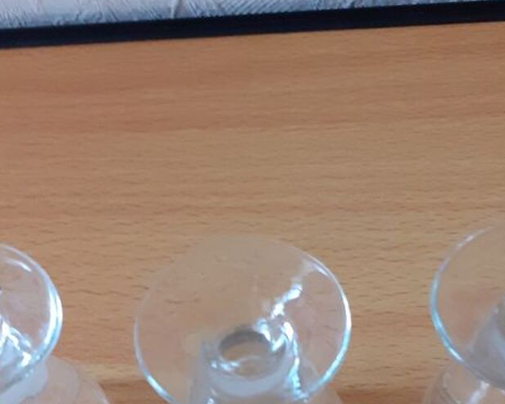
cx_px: 239
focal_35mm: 57
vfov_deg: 24.3
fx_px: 852
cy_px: 478
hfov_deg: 33.0
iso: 250
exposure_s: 1/25
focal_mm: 3.6
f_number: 1.9
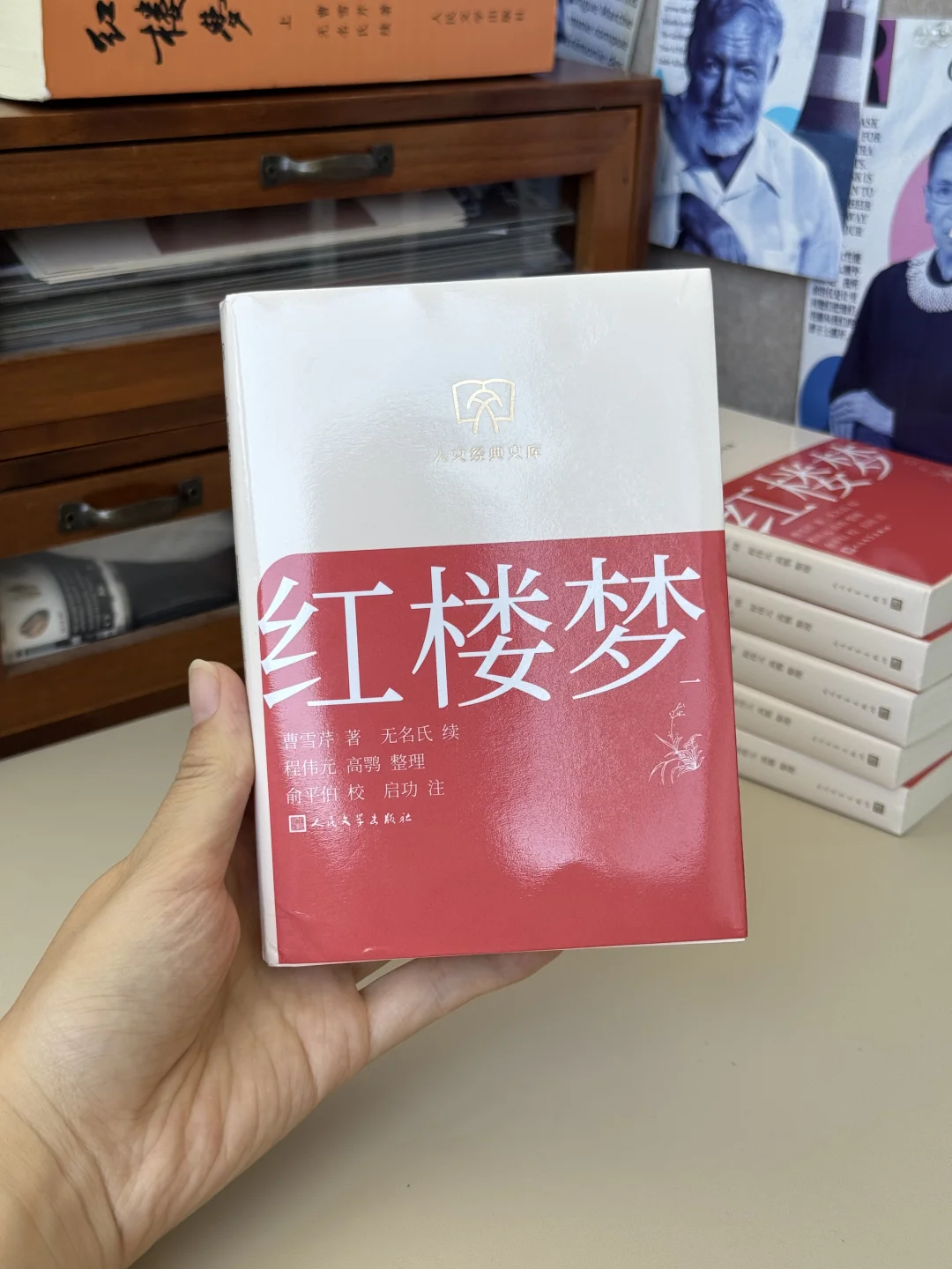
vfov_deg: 39.7
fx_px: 1760
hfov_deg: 30.3
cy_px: 634
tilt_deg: -23.6
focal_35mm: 48
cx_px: 476
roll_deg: -2.4
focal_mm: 6.76
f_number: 1.78
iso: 50
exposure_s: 1/153
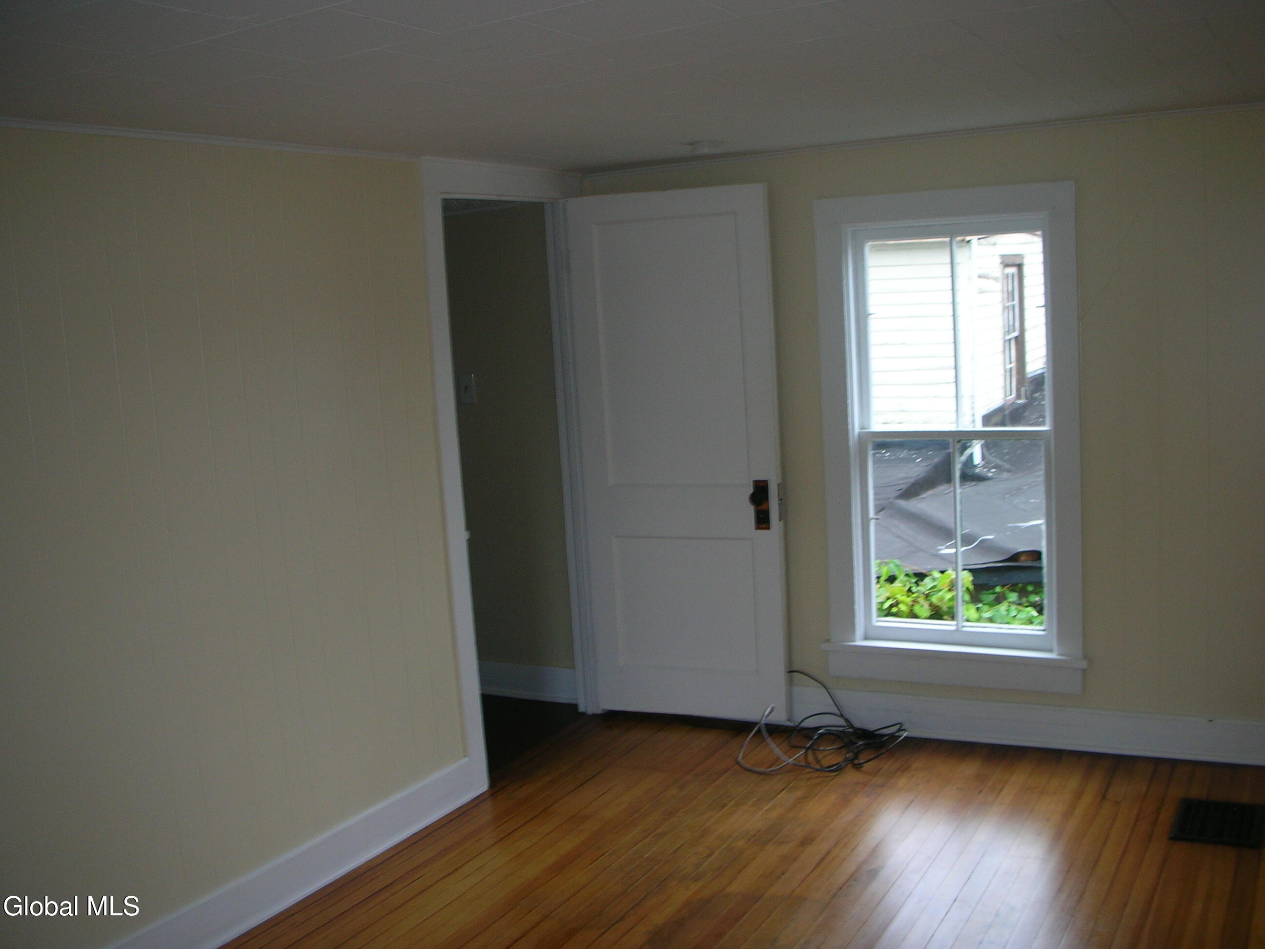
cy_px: 474
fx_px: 1279
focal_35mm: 35
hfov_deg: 52.6
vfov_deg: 40.7
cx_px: 632
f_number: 3
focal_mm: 5.8
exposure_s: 1/30
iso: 50
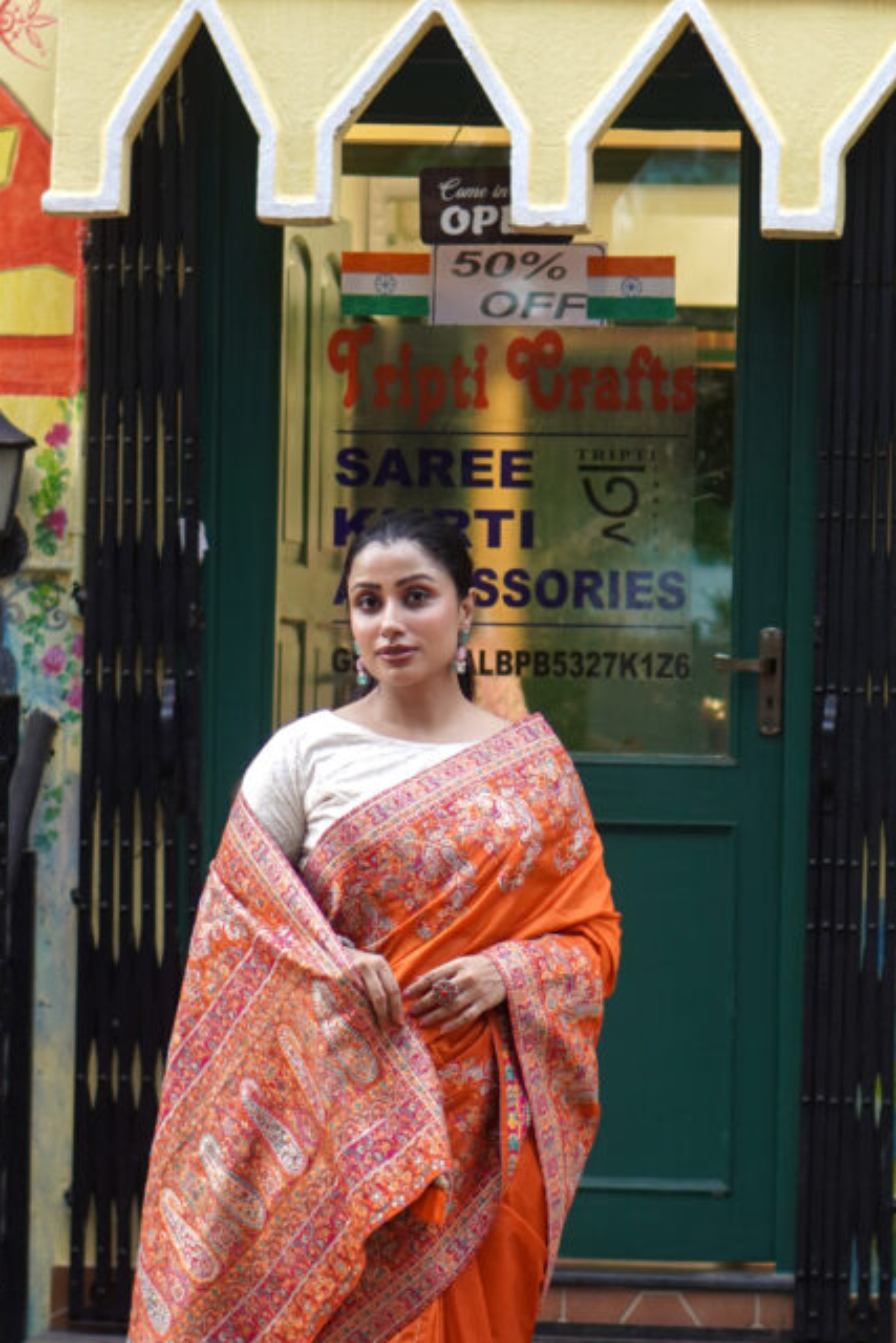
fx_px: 2351
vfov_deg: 31.9
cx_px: 457
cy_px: 653
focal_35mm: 63
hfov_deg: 21.6
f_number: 8
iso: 100
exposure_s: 1/160
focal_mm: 35
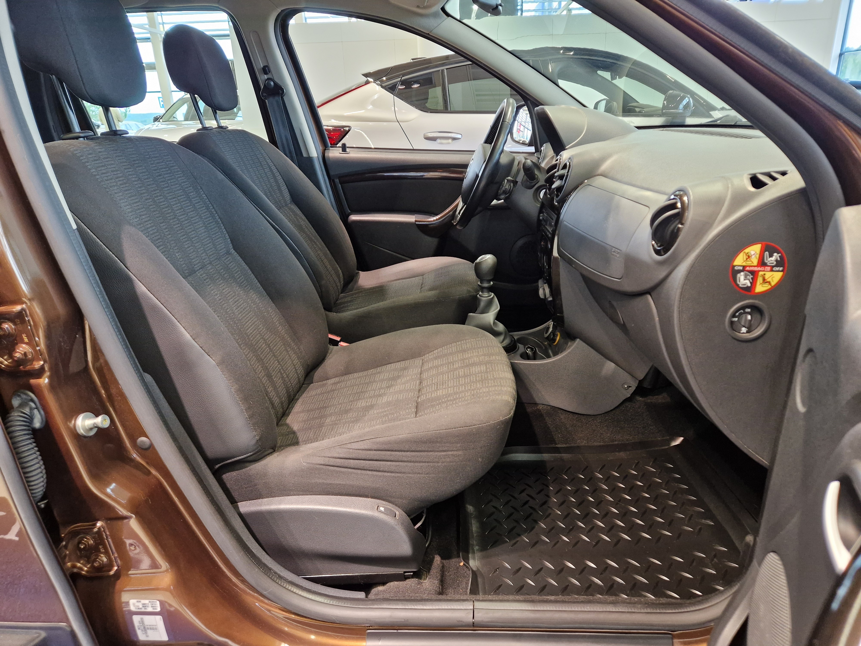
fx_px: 572
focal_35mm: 23
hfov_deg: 73.9
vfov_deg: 58.9
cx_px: 430
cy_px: 323
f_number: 1.8
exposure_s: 1/100
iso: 320
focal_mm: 5.4
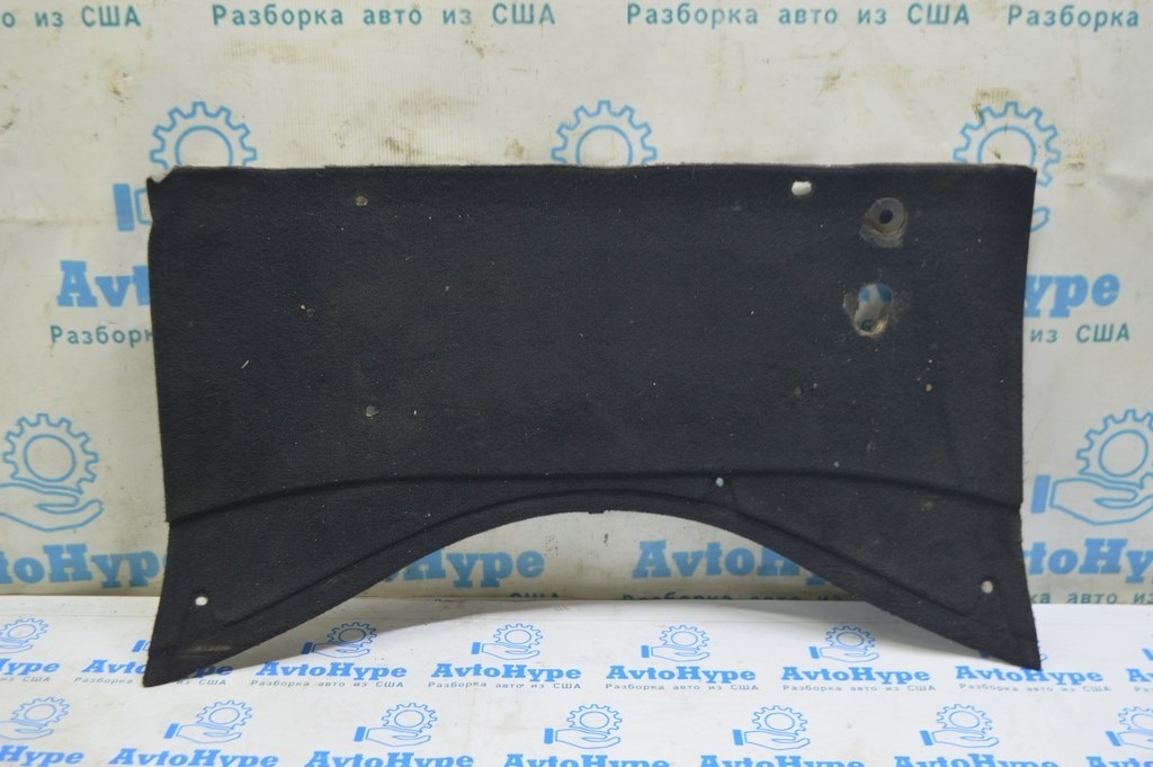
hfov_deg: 49.6
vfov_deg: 34.2
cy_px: 384
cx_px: 576
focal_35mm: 39
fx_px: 1248
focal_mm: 26
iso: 400
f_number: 5.6
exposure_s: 1/15
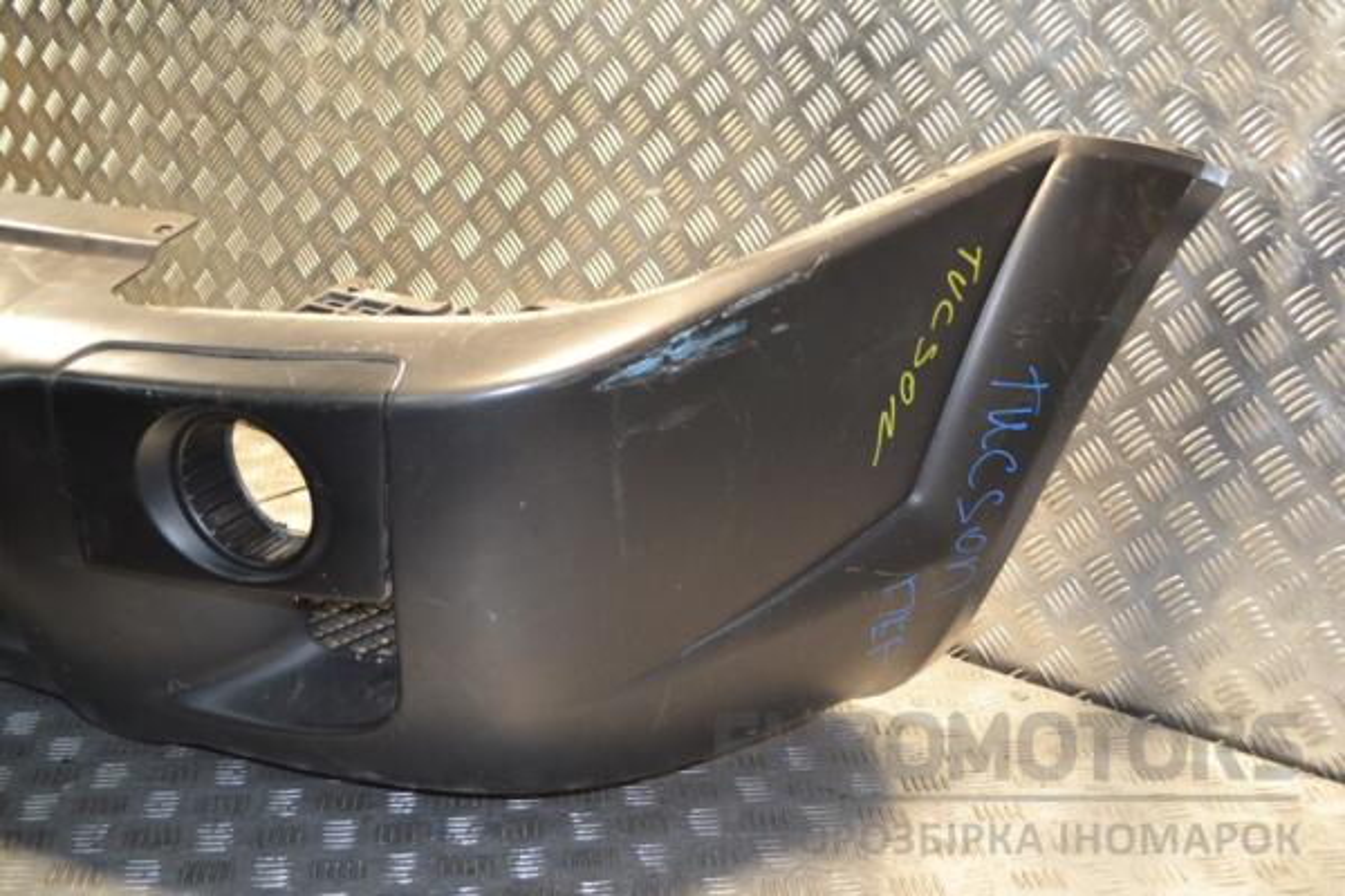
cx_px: 672
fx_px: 1569
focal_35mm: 42
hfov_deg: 46.4
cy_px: 448
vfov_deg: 31.9
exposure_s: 1/60
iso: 640
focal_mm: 28
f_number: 4.5
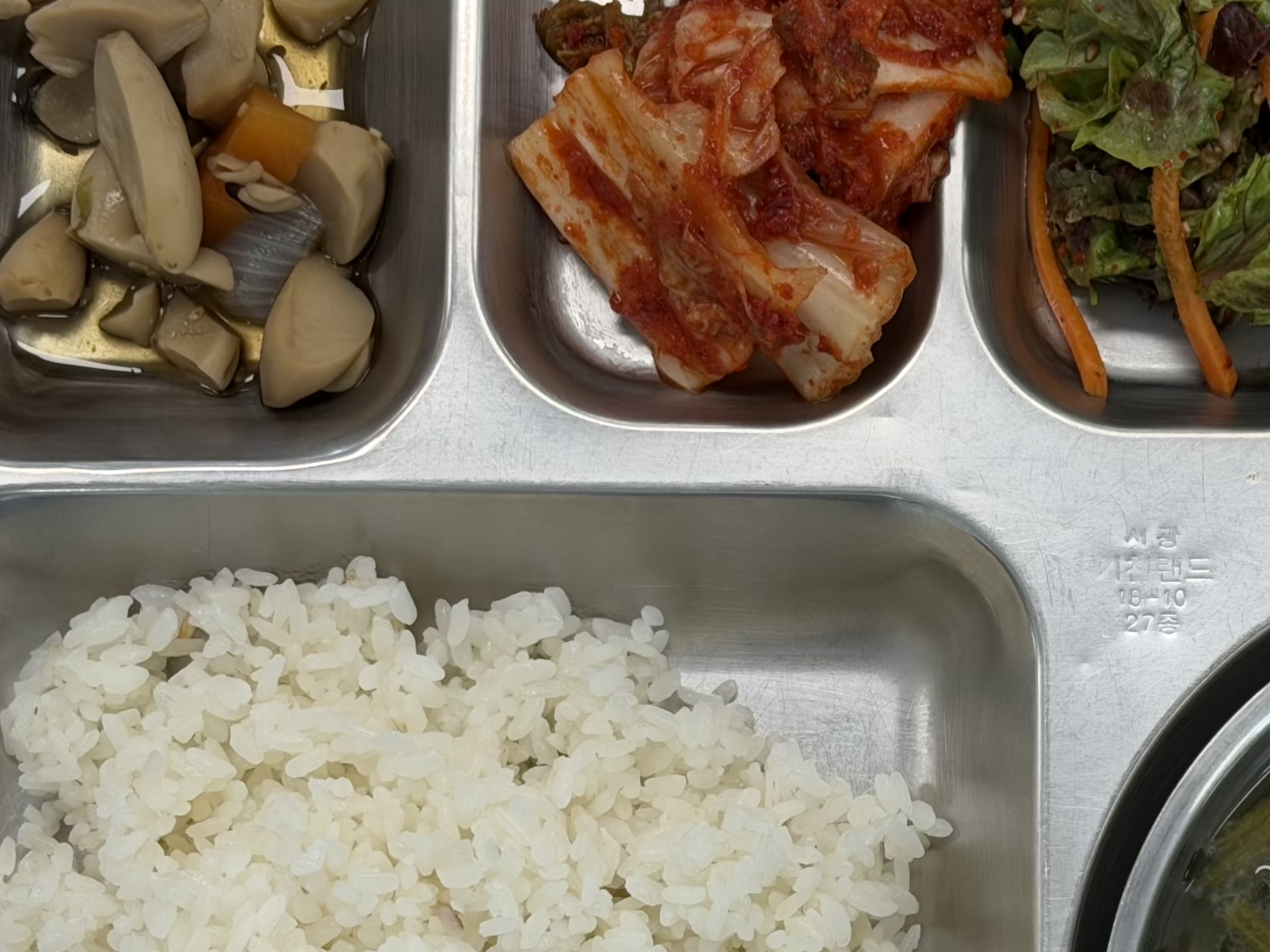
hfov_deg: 19.0
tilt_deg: -81.1
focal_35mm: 102
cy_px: 666
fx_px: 3742
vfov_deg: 14.5
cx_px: 1112
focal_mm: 6.76
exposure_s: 1/123
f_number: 1.78
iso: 50
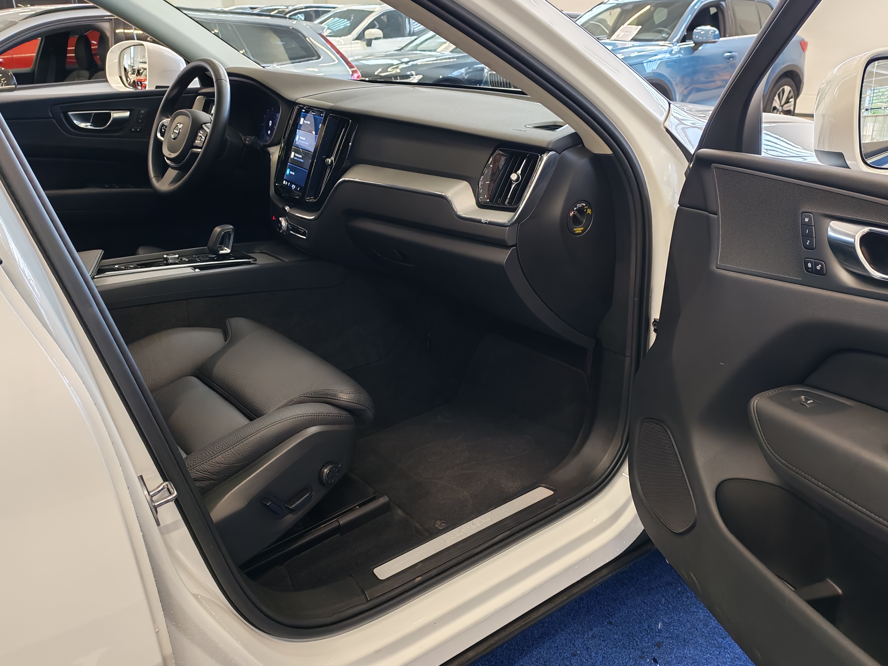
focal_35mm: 31
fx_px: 795
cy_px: 333
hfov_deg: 58.4
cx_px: 444
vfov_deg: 45.4
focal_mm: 6.12
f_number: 1.9
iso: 342
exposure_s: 1/100
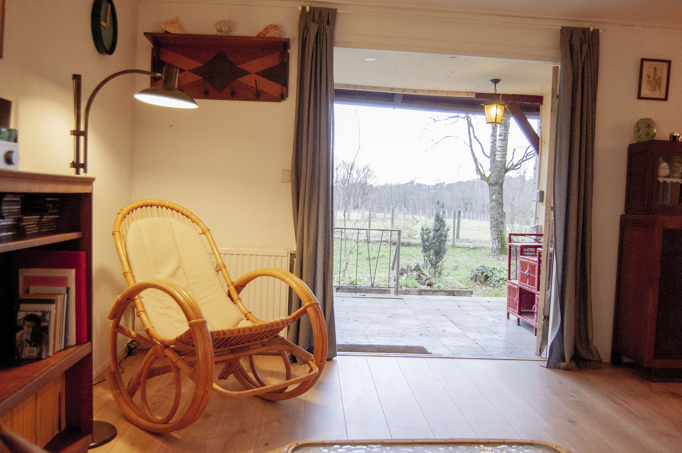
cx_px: 341
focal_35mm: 30
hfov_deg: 62.0
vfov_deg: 43.5
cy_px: 226
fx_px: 568
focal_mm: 20
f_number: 3.8
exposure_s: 1/25
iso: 800
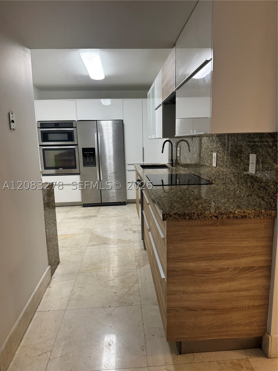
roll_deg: +0.9
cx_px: 139
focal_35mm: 24
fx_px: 257
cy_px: 186
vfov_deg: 71.6
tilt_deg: -10.0
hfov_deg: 56.8
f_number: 1.78
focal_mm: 6.76
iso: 200
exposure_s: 1/120
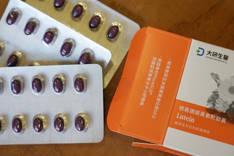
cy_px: 69
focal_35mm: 110
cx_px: 109
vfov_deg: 12.5
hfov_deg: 18.6
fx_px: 715
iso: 2000
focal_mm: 91
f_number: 4.5
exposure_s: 1/100
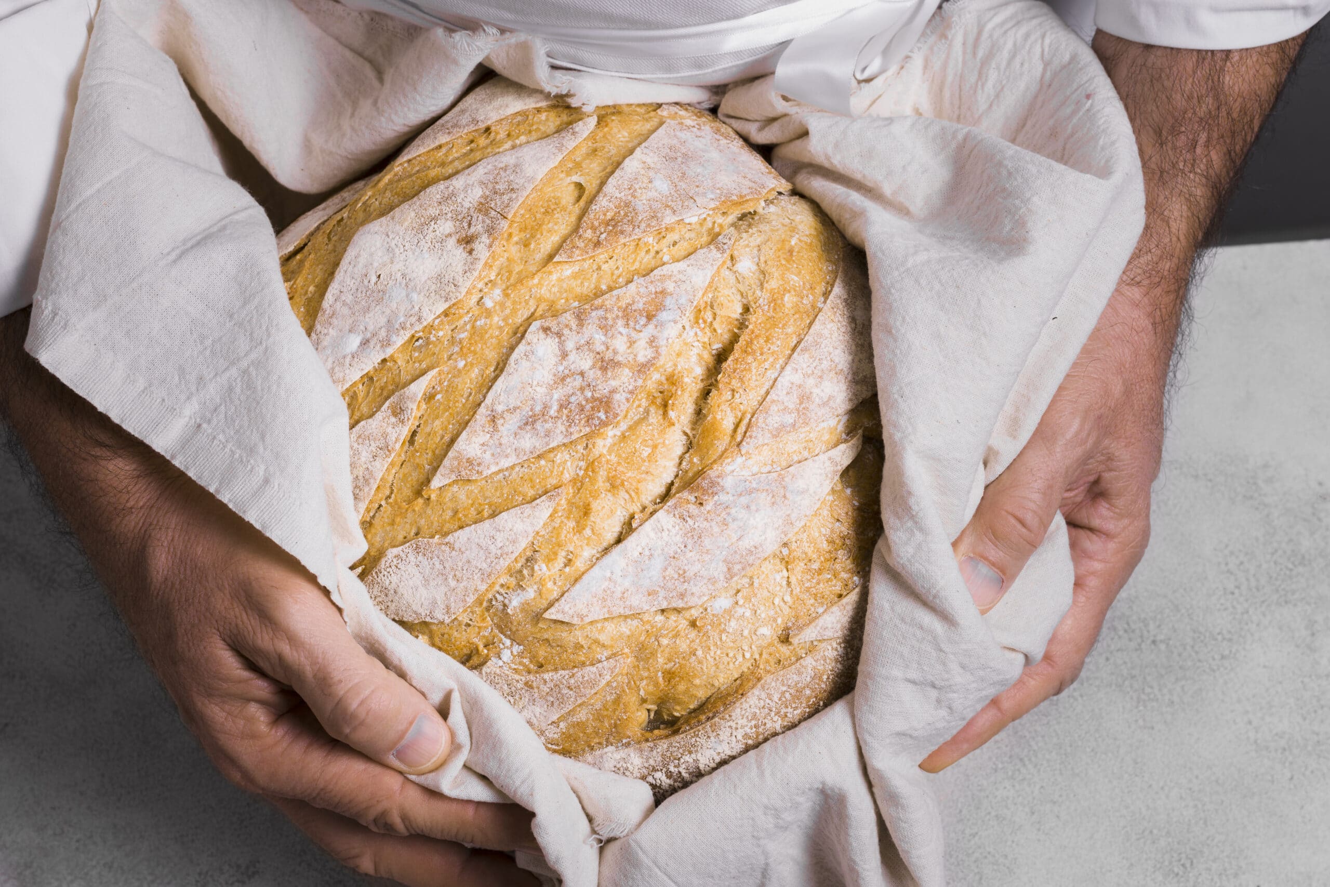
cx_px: 665
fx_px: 2771
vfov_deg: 18.2
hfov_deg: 27.0
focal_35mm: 75
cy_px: 444
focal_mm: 50
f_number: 8
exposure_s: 1/125
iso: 200
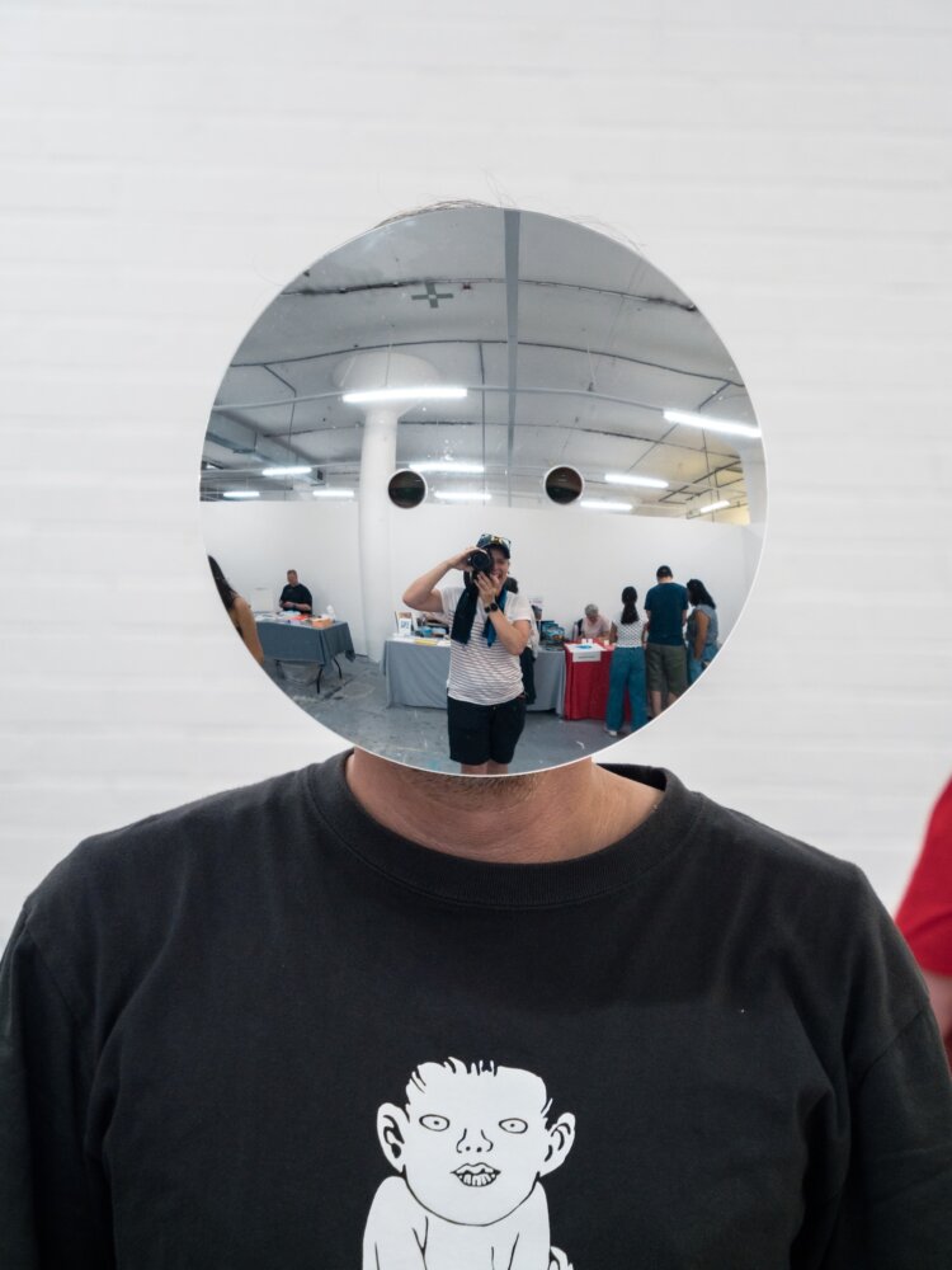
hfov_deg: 16.1
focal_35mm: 92
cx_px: 476
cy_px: 635
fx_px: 3374
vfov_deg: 21.3
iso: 500
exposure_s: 1/100
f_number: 3.9
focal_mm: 46
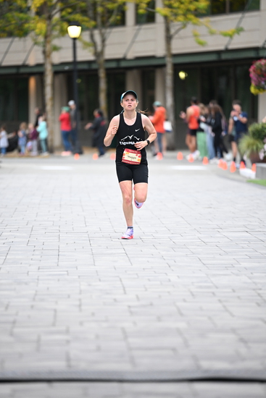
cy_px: 199
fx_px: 2215
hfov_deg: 6.9
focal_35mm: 200
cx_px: 133
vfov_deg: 10.3
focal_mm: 200
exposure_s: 1/800
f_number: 2.8
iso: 1600
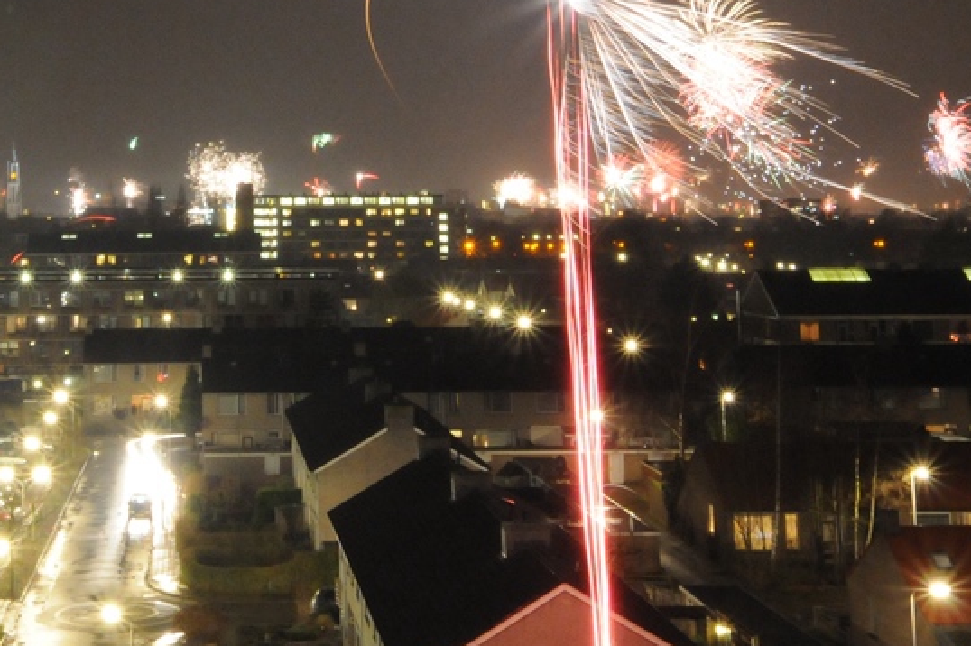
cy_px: -83
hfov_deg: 29.8
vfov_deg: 19.5
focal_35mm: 66
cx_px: 208
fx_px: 1787
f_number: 18
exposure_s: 10
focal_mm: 17
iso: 1600
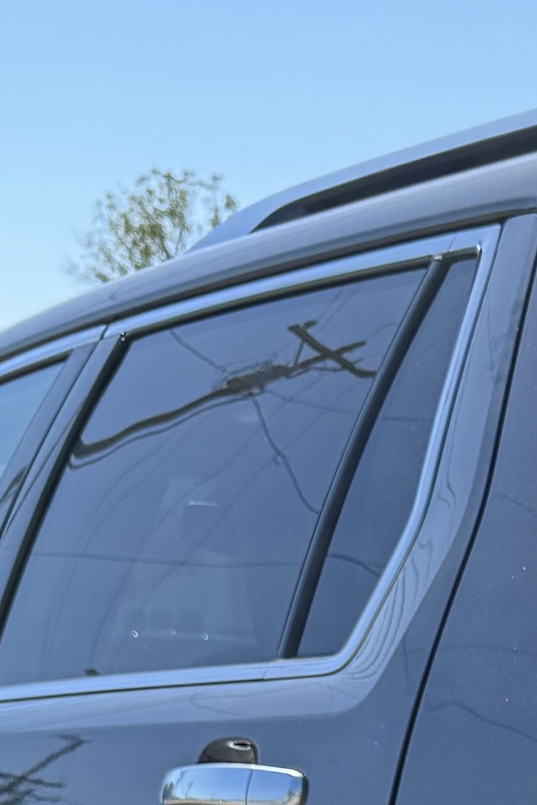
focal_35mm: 112
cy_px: 1227
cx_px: 934
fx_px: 2505
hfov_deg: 11.4
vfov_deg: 16.5
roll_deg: -0.4
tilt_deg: -15.2
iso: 80
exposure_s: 1/1425
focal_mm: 6.76
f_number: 1.78
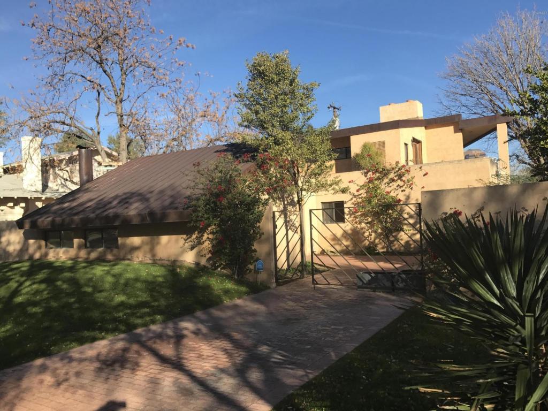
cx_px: 274
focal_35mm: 28
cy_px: 206
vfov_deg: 49.7
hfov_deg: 63.4
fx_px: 443
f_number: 1.8
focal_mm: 3.99
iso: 20
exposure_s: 1/1597
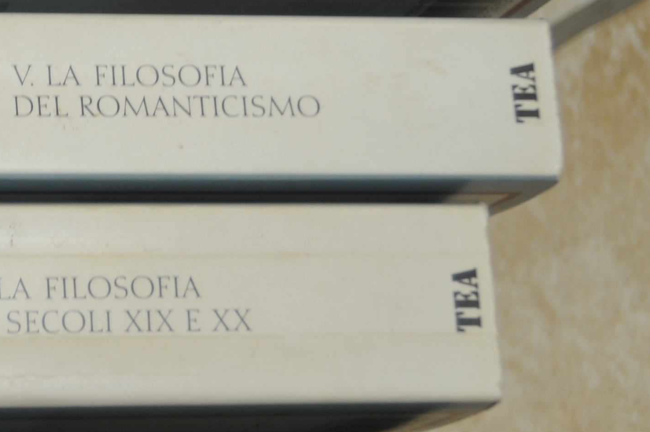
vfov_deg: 9.4
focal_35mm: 145
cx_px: -283
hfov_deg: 13.5
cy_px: 68
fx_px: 2615
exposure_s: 1/25
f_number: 2.8
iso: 200
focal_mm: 32
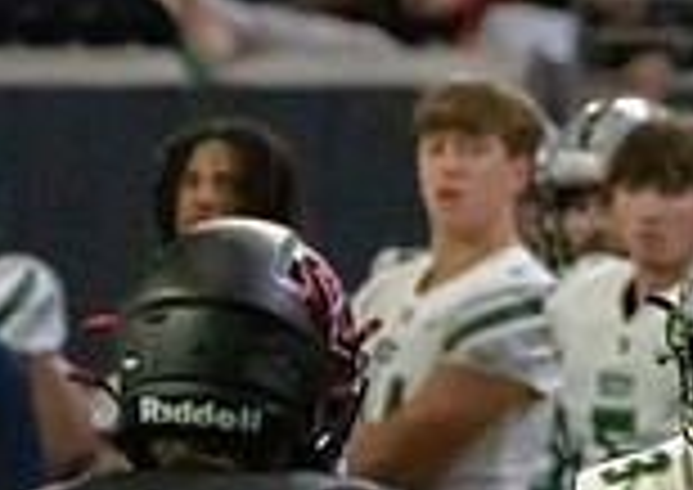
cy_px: 927
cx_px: 894
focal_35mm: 1271
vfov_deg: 1.1
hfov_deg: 1.6
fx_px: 24939
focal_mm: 235
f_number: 5.6
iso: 12800
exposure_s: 1/1250
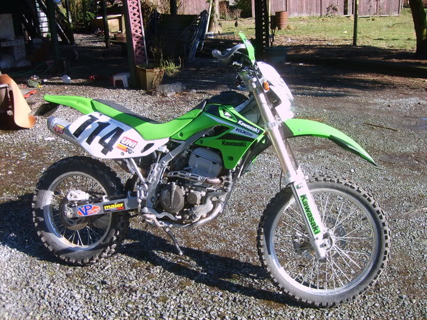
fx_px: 432
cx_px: 214
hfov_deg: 52.6
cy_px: 160
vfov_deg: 40.7
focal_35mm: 35
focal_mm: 5.8
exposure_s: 1/250
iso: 50
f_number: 2.8
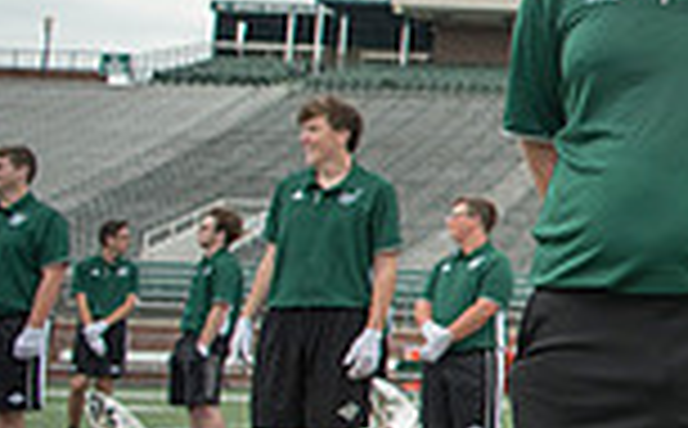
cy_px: 119
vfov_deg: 14.0
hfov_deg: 17.7
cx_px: 1264
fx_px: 1741
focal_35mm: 93
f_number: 2.8
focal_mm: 24
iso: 400
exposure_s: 1/640
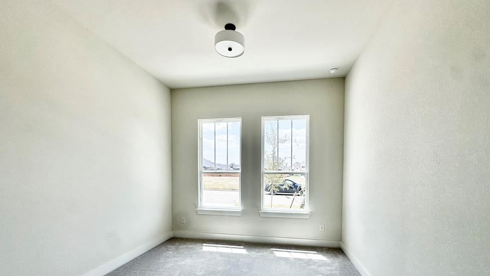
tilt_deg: -2.6
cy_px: 180
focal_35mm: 16
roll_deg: -0.2
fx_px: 208
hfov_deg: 99.4
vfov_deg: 65.6
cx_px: 249
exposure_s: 1/774
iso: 40
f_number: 2.2
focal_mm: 2.22
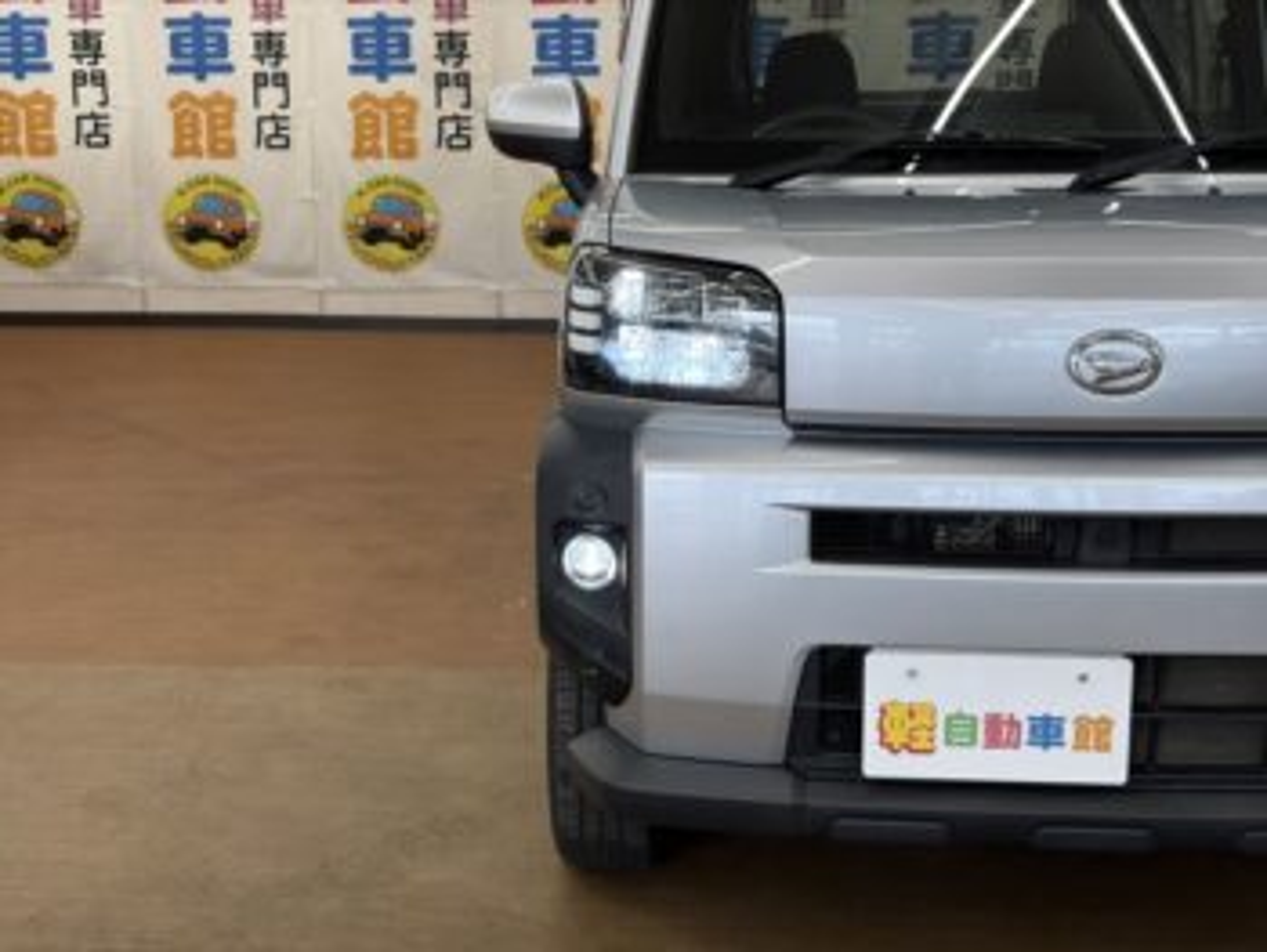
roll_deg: +0.6
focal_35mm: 52
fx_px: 1905
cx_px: 634
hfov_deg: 36.8
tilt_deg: -10.5
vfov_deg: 28.1
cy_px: 476
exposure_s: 1/100
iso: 32
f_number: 1.6
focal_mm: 5.96
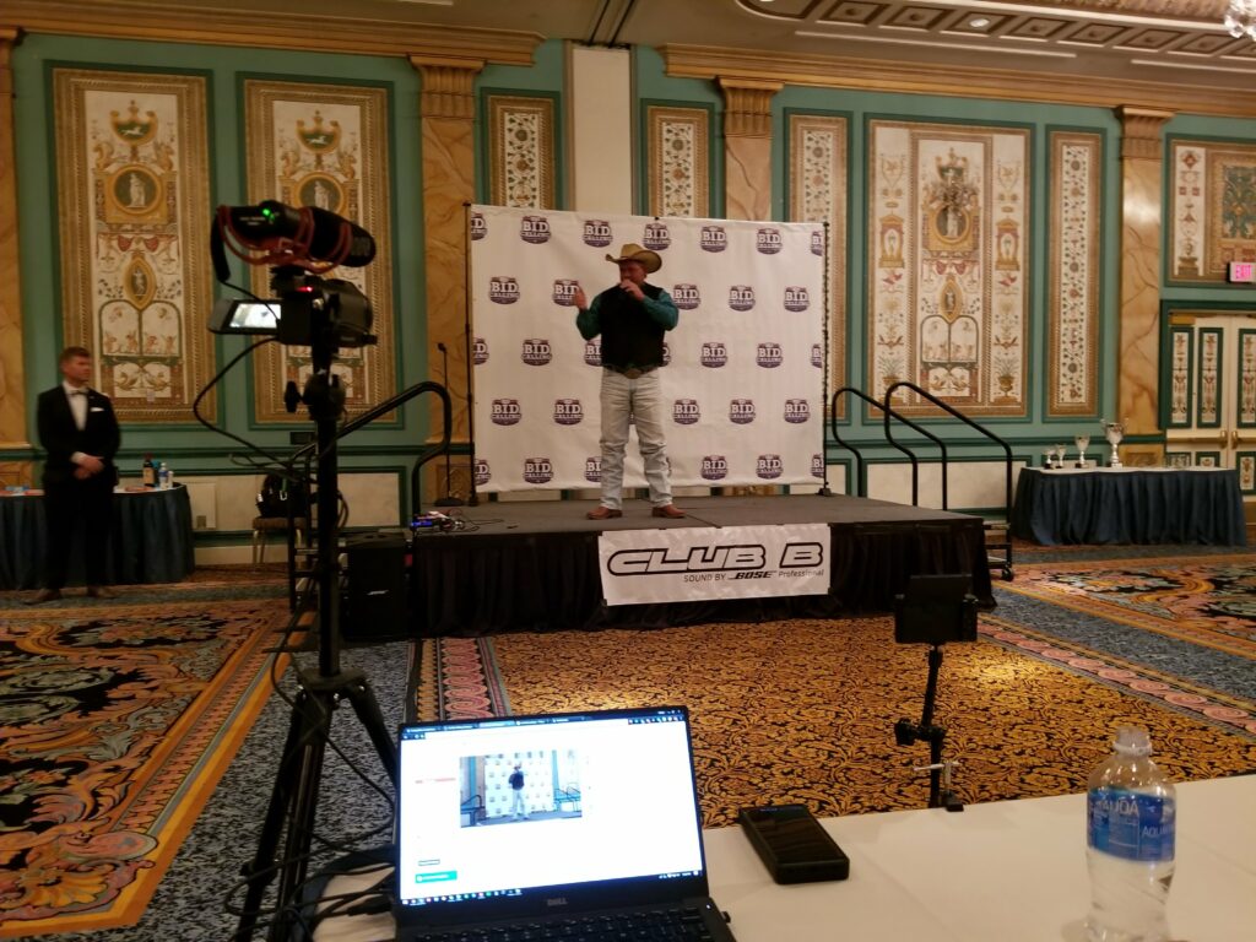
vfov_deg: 53.1
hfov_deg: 67.3
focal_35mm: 26
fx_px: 943
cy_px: 471
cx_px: 628
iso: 250
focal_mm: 4.3
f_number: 1.7
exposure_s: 1/12
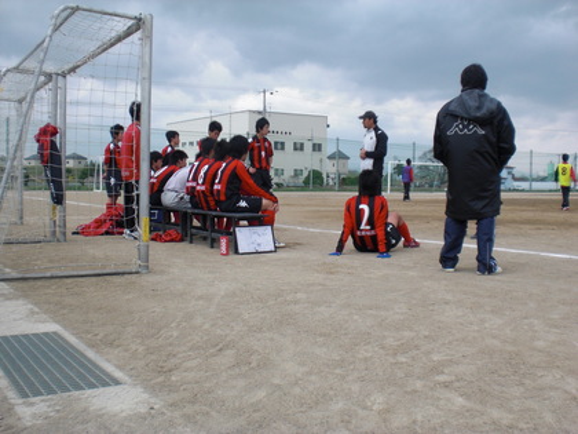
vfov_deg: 37.7
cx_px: 289
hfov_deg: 49.0
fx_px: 635
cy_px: 217
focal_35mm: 38
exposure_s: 1/400
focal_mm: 6.3
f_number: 3.1
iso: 64
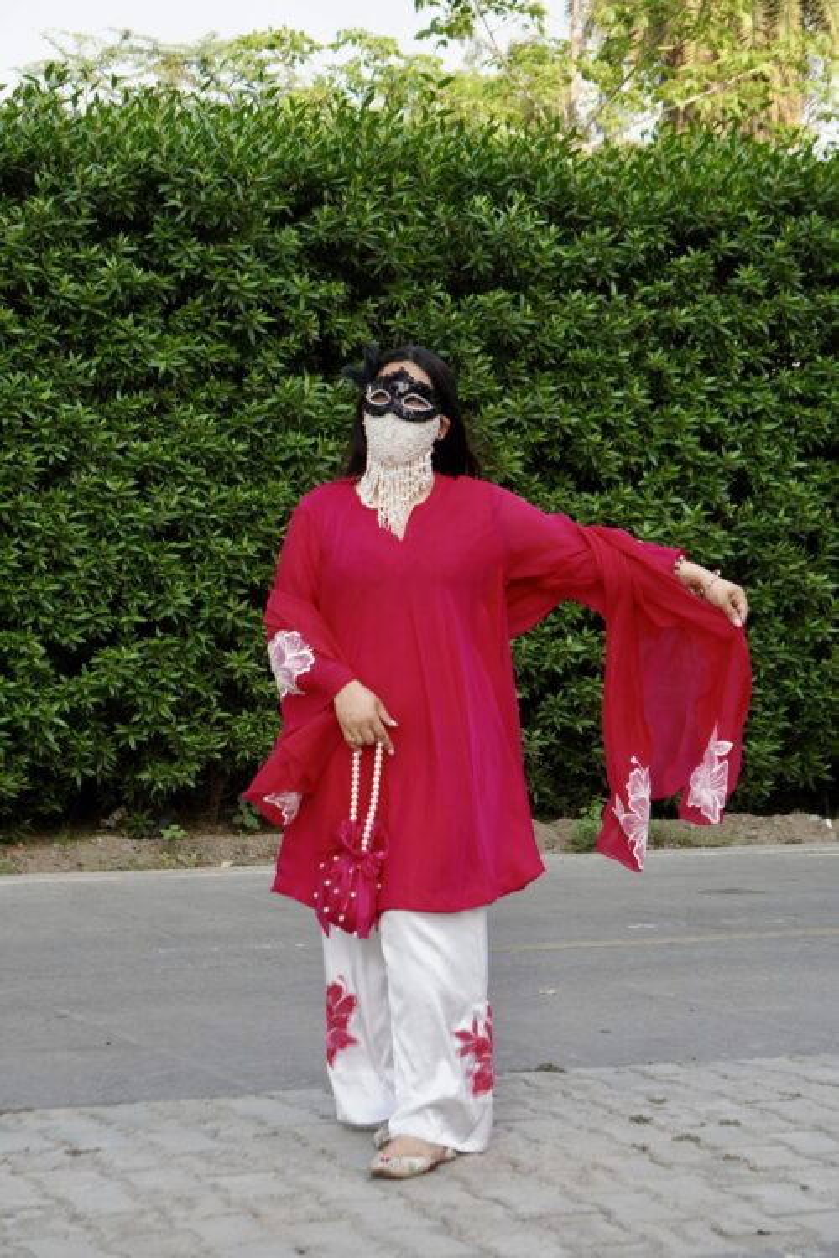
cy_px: 629
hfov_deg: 16.6
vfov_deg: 24.6
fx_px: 2884
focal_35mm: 82
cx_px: 420
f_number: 6.3
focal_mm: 55
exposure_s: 1/800
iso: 800
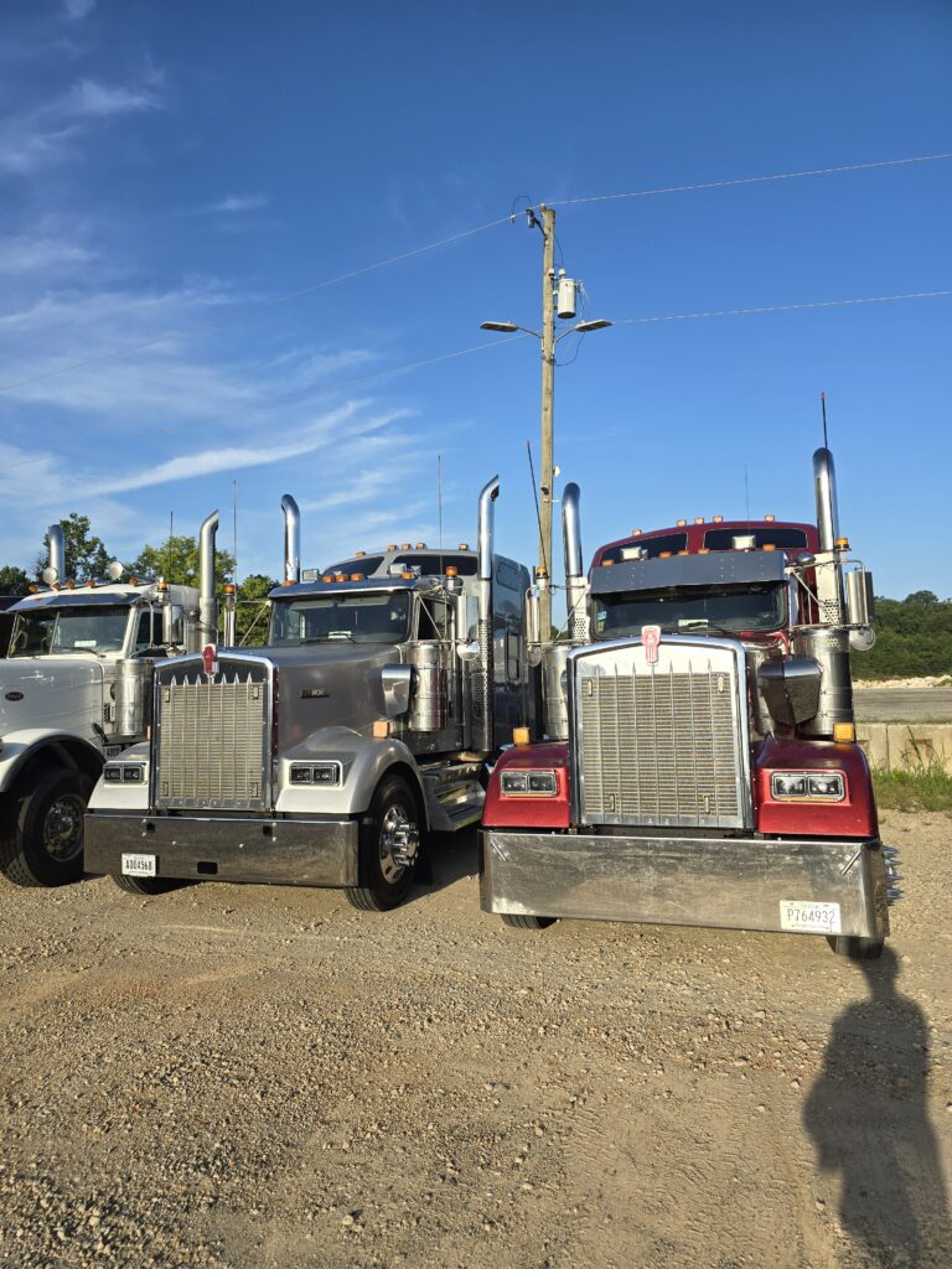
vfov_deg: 73.9
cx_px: 476
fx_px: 843
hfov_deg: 58.9
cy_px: 634
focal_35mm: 23
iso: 12
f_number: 1.7
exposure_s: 1/679
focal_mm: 6.3
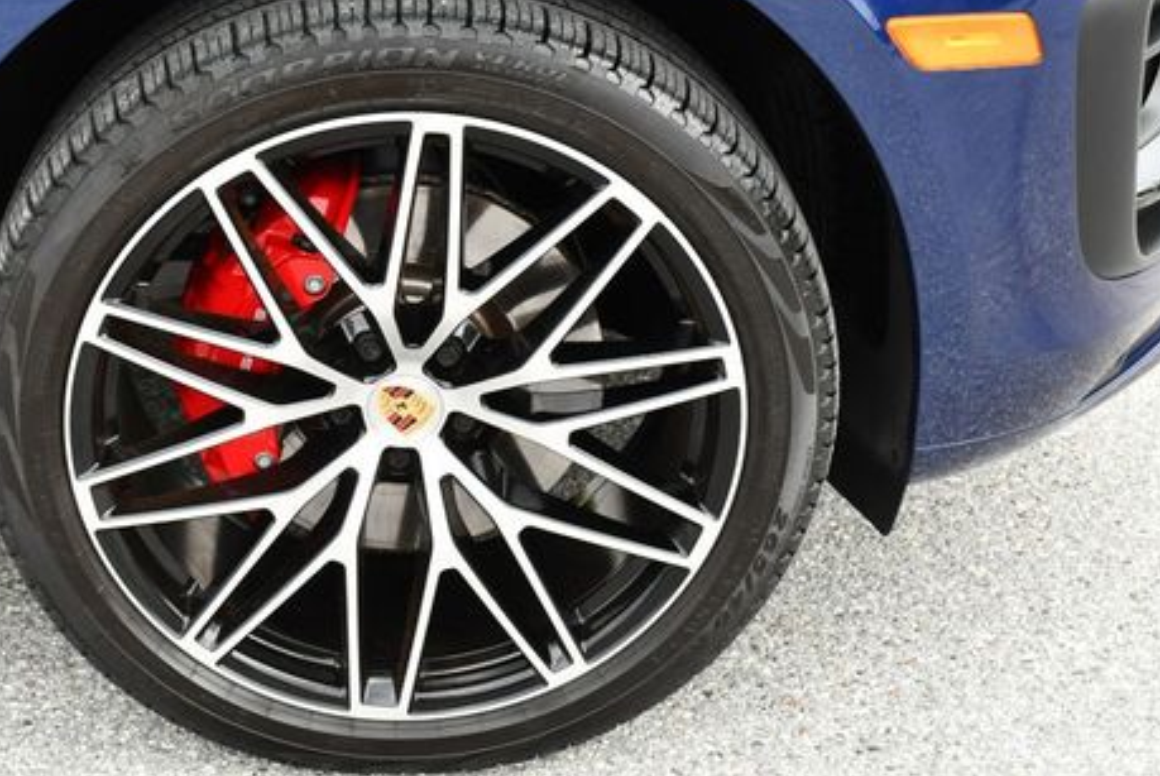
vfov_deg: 20.3
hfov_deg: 29.8
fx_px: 2161
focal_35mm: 67
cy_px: 308
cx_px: 364
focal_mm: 24
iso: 400
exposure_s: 1/250
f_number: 5.6
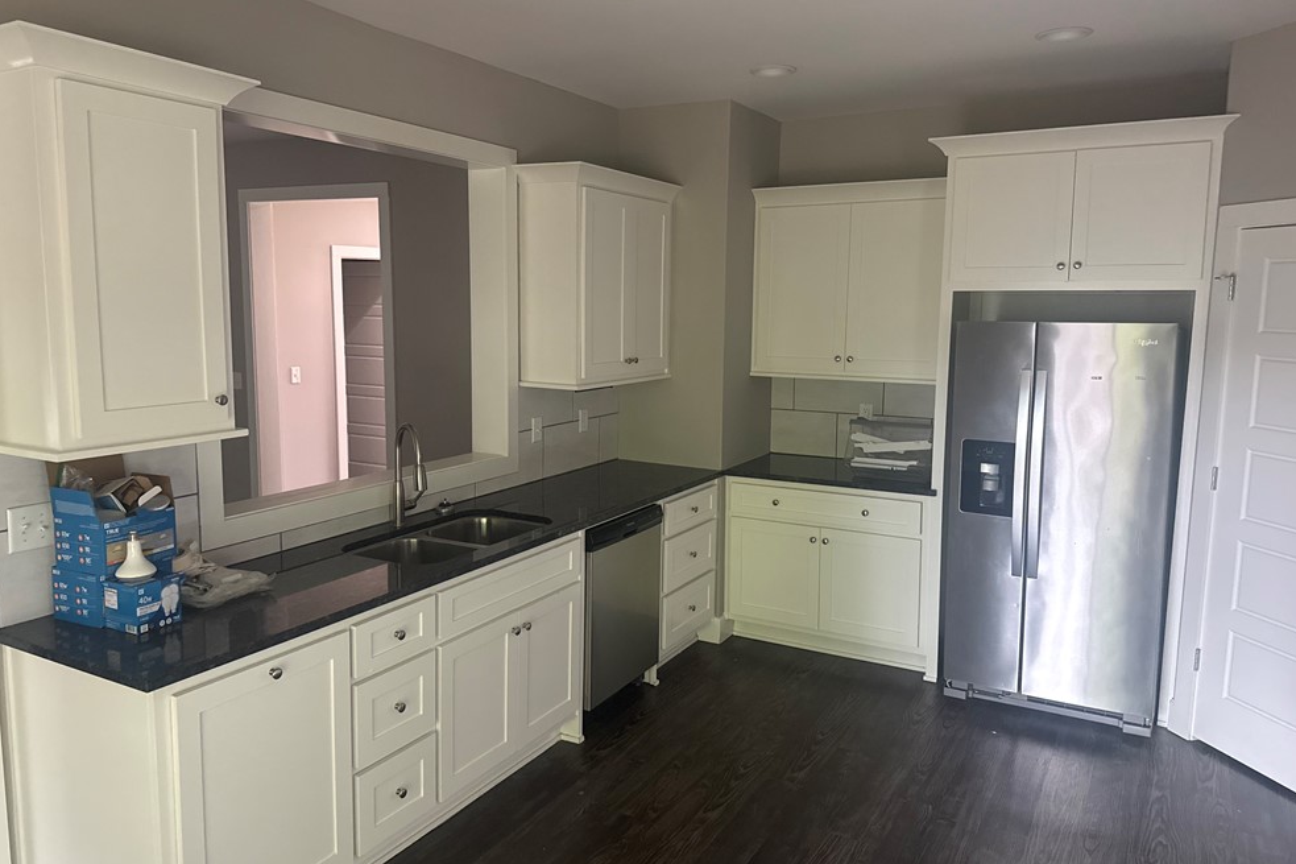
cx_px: 649
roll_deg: -0.9
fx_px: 936
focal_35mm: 26
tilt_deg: -6.7
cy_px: 412
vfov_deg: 49.5
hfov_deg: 69.4
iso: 500
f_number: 1.78
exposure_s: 1/60
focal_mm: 6.76
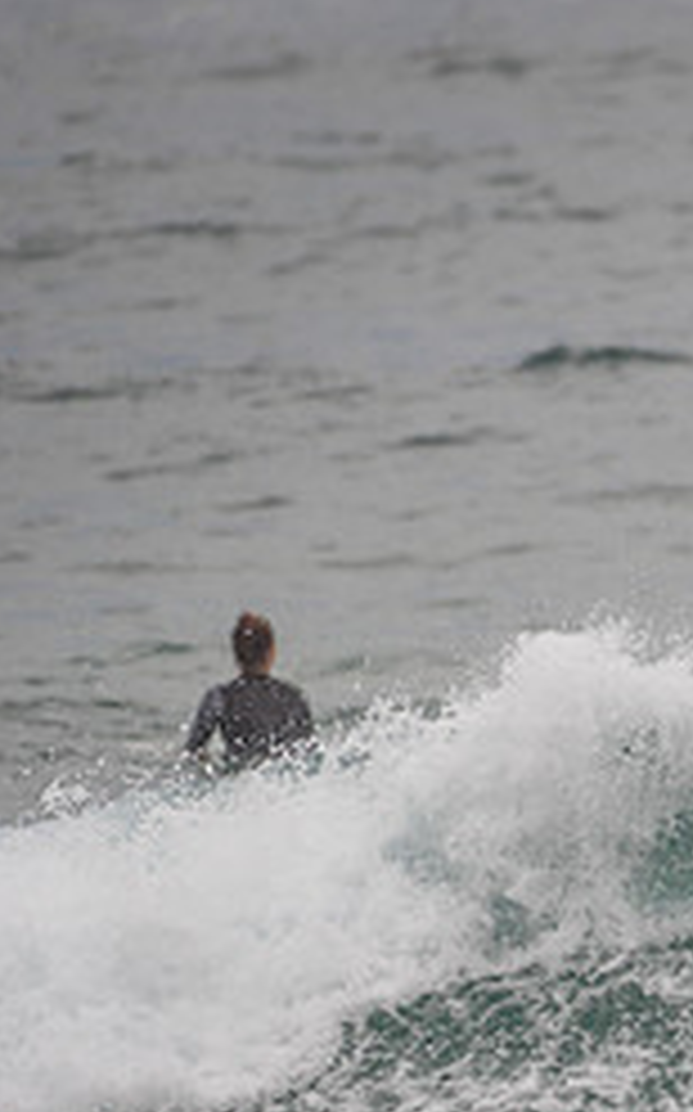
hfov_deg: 1.1
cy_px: 786
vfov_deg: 1.8
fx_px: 36235
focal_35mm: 1197
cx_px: 1287
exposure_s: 1/320
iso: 180
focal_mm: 500
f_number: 5.6
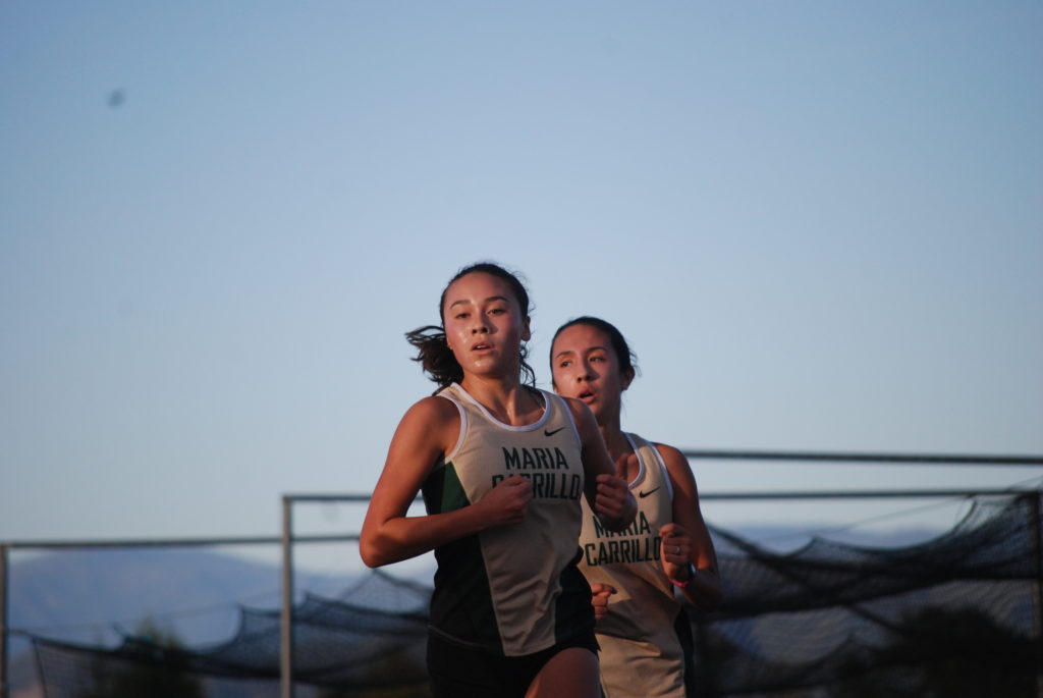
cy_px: 349
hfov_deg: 7.2
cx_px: 522
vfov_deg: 4.8
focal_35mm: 285
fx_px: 8265
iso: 400
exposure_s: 1/1250
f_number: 5.6
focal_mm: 190
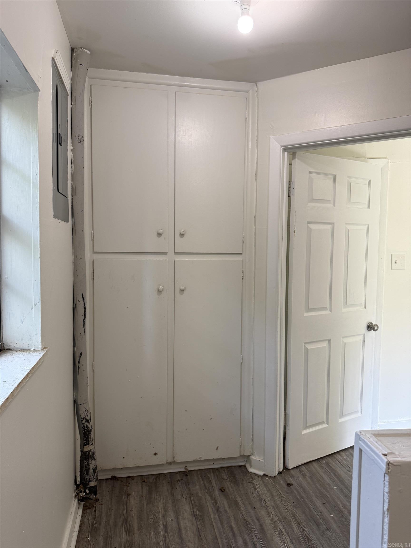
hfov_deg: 56.8
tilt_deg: -4.2
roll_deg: -1.3
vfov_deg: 71.6
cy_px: 274
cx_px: 206
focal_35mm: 24
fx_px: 380
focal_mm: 6.76
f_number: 1.78
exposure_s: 1/121
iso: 125
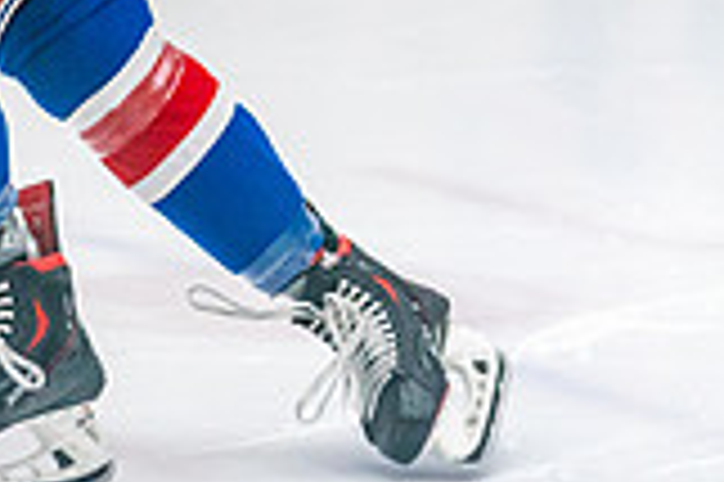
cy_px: -410
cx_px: -157
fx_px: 7614
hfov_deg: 5.4
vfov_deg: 3.6
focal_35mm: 379
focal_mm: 100
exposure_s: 1/1000
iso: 3200
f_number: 2.8
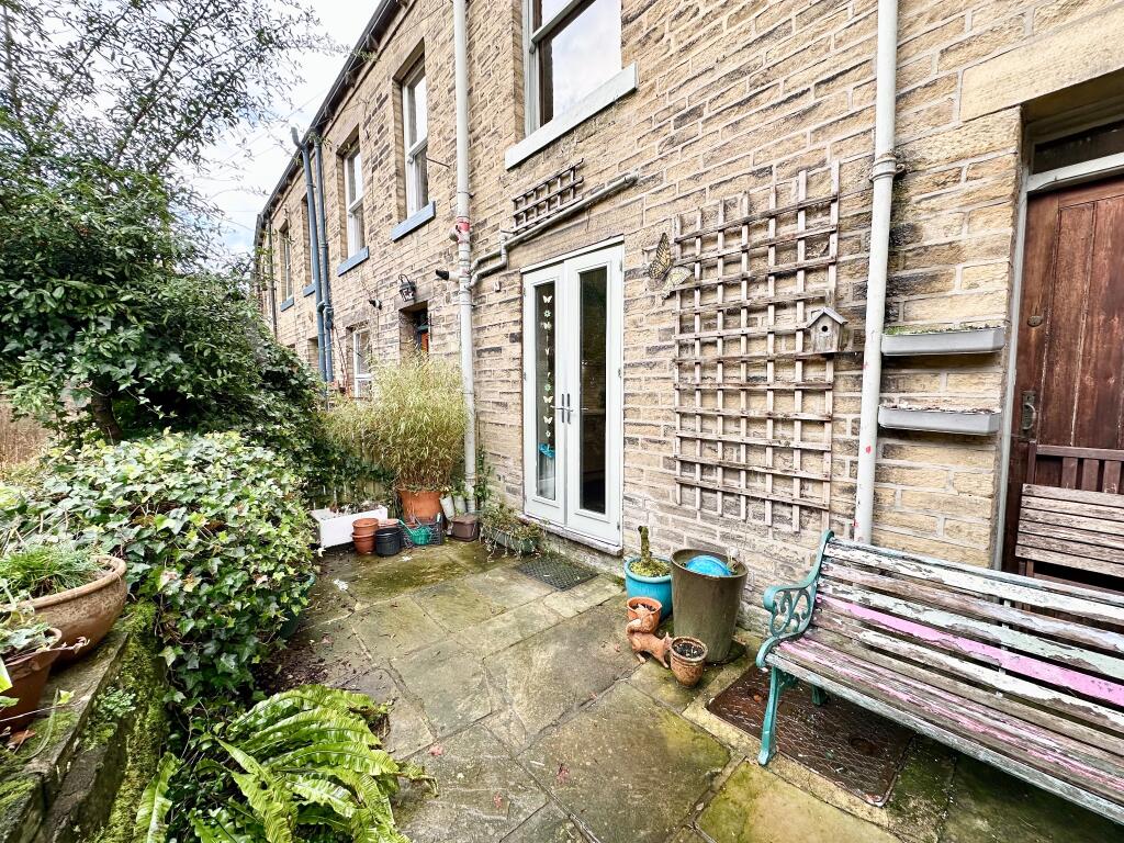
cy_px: 422
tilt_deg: -4.8
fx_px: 455
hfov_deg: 102.1
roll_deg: +0.7
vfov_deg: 85.7
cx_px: 562
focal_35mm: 14
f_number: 2.2
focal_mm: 2.22
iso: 40
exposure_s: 1/180
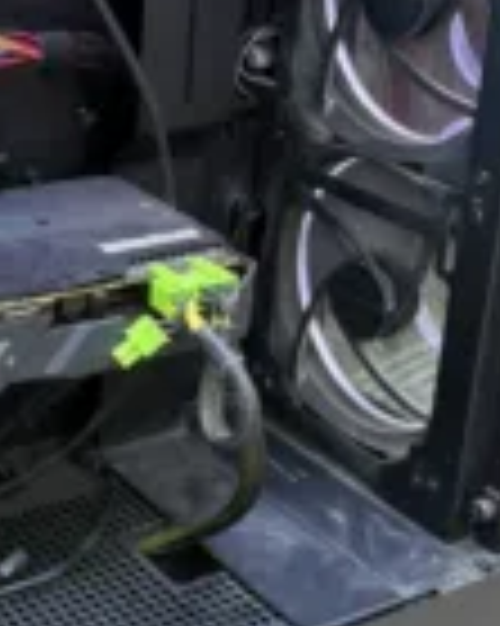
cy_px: 302
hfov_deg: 20.6
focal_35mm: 73
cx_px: 59
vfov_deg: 26.1
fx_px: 1352
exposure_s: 1/49
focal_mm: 5.96
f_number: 1.6
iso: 500
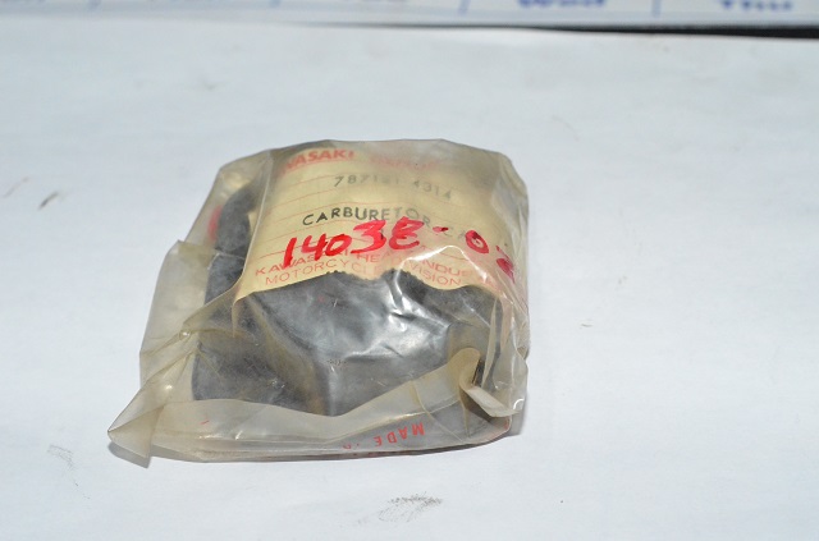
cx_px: 410
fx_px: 1702
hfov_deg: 27.1
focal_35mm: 75
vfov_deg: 18.1
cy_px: 270
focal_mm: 50
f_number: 6.3
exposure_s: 1/250
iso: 6400
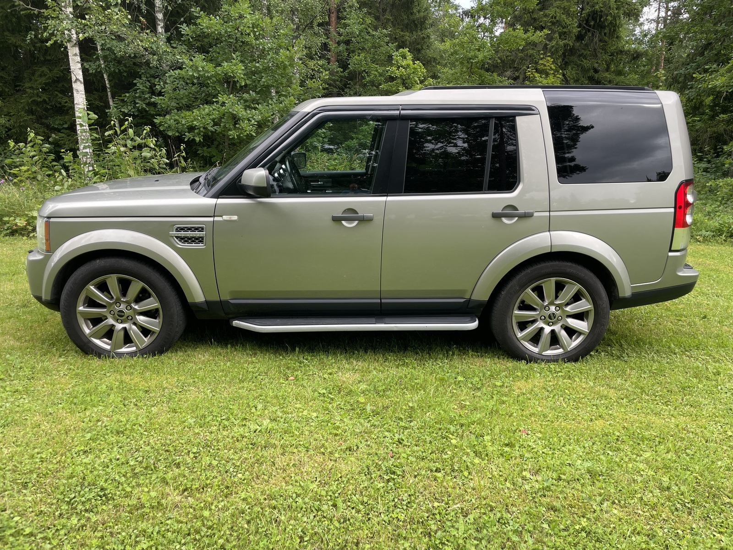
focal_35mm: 26
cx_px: 366
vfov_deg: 53.1
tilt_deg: -12.2
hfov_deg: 67.3
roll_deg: -1.1
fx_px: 551
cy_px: 275
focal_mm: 4.2
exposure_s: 1/272
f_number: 1.6
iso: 32
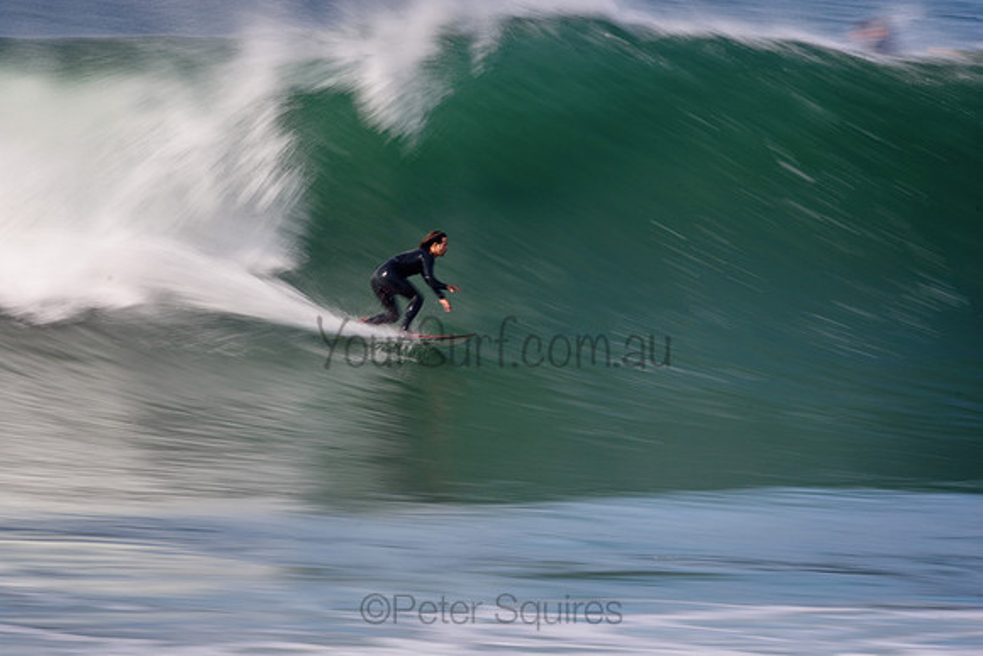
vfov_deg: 2.1
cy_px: 328
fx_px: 18025
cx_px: 492
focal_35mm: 660
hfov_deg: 3.1
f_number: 18
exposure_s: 1/20
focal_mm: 440
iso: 100
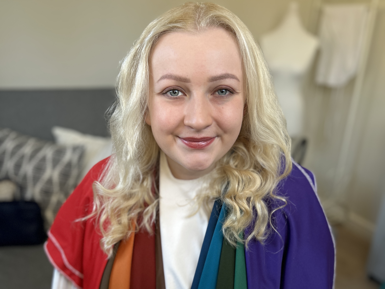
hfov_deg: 67.3
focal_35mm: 26
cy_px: 144
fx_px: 289
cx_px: 192
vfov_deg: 53.1
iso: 80
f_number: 1.5
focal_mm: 5.7
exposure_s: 1/121
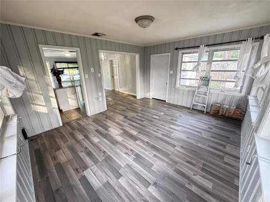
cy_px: 101
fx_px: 109
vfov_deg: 85.7
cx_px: 135
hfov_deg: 102.1
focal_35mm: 14
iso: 500
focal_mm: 2.22
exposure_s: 1/60
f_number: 2.2
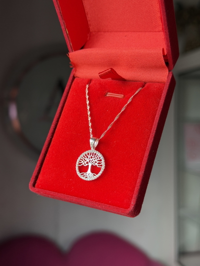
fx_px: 370
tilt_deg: -1.4
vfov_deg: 39.6
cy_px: 133
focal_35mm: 48
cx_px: 100
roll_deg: -0.6
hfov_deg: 30.3
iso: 64
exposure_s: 1/125
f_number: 1.78
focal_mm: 6.76
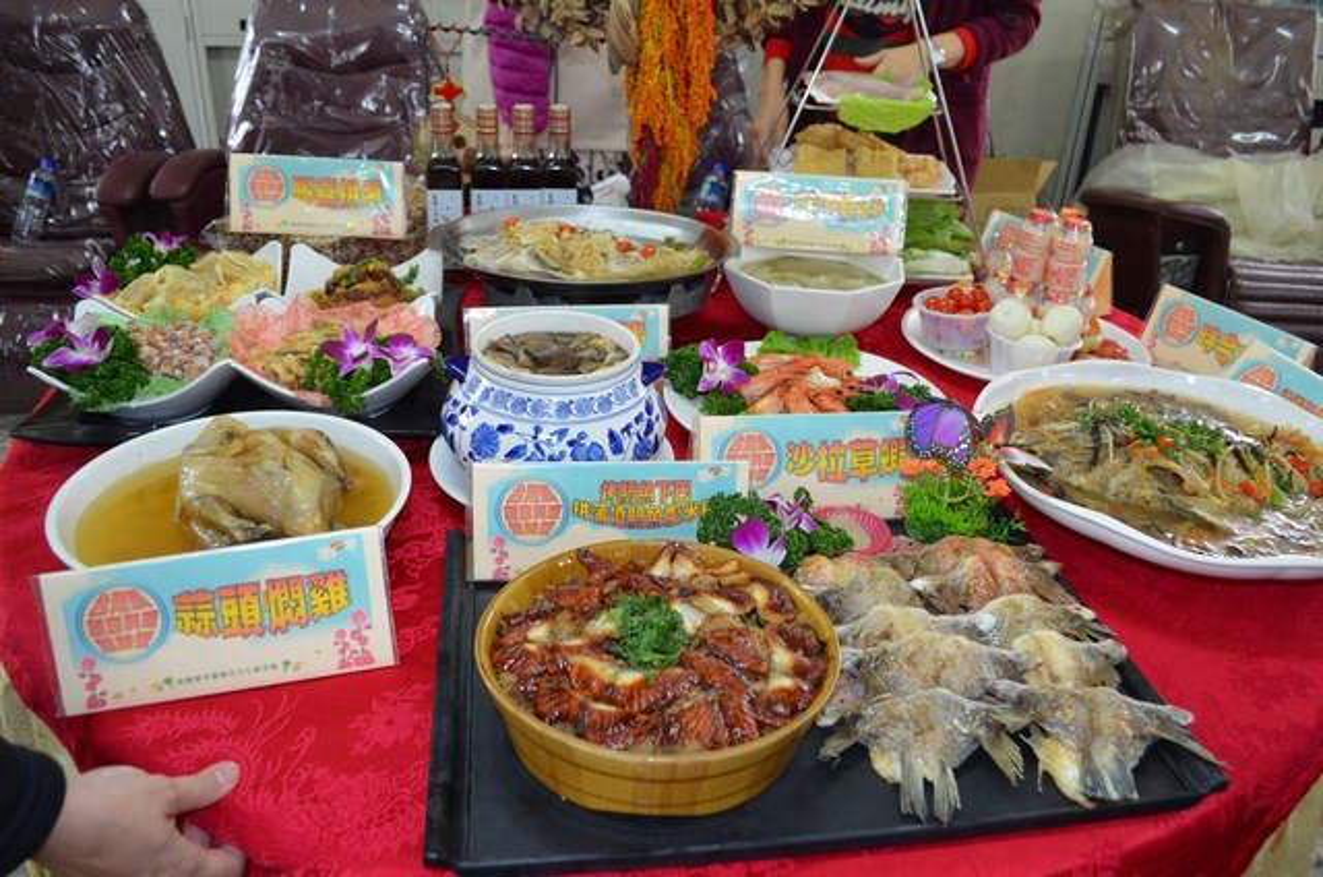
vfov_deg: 47.7
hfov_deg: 67.5
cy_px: 438
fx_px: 990
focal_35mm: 27
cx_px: 662
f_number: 3.5
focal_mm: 18
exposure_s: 1/60
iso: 1000
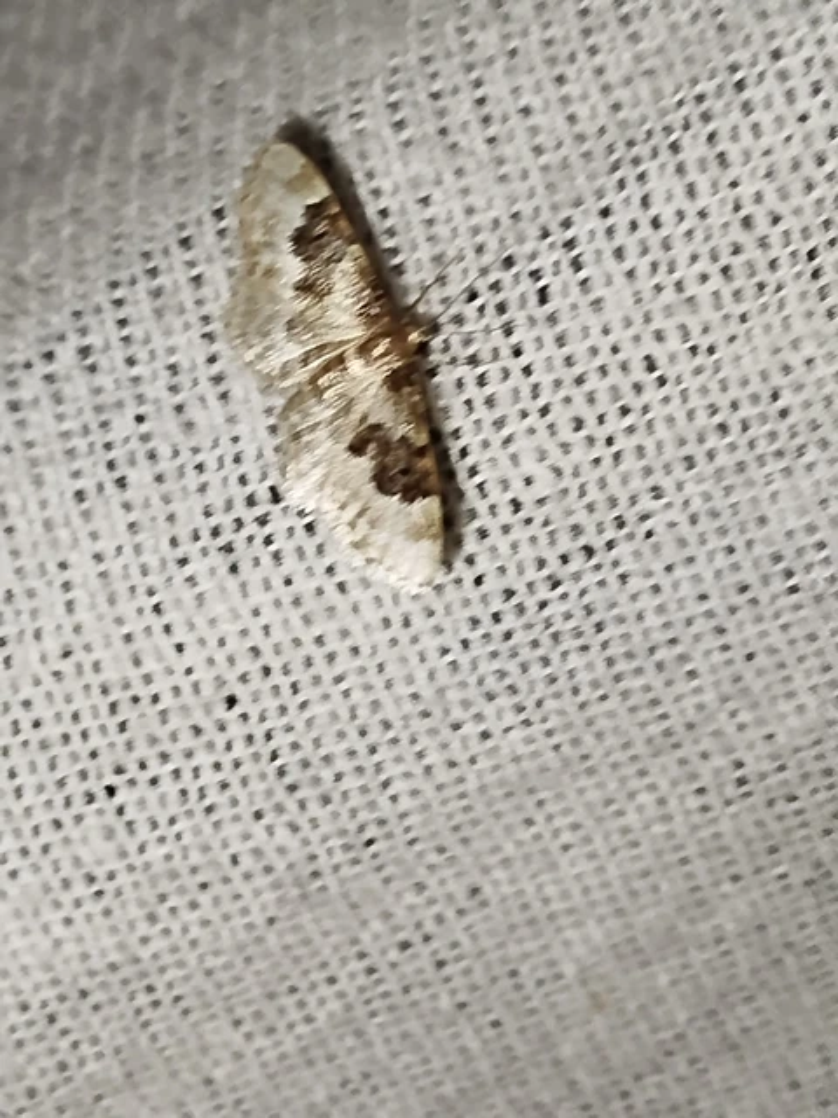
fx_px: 3486
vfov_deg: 18.2
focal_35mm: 108
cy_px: 559
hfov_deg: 13.7
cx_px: 419
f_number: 1.7
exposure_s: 1/50
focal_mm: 5.31
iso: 125
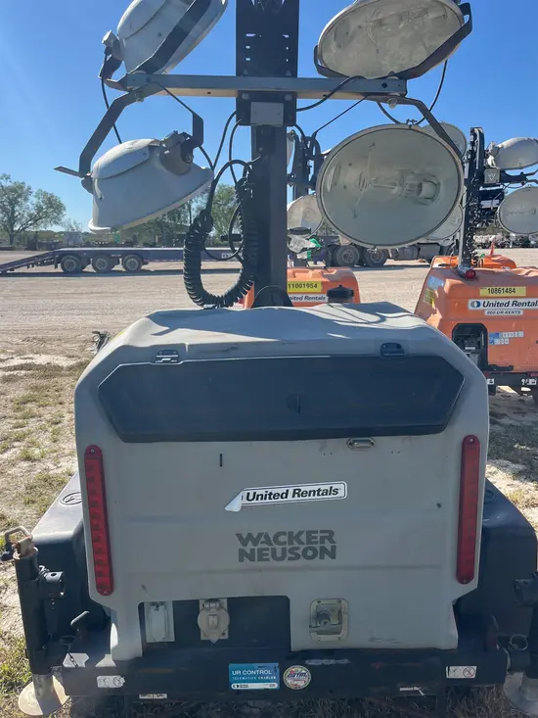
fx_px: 539
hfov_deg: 53.1
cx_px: 269
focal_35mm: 26
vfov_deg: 67.3
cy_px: 359
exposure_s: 1/2309
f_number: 1.6
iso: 50
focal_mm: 5.1
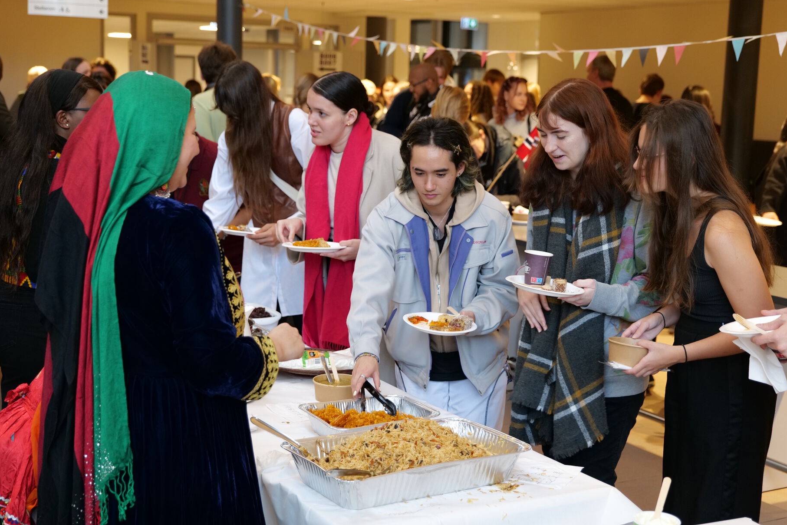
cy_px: 261
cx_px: 395
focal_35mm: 54
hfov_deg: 36.9
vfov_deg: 25.1
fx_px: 1181
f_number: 4
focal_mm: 51
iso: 2500
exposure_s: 1/60
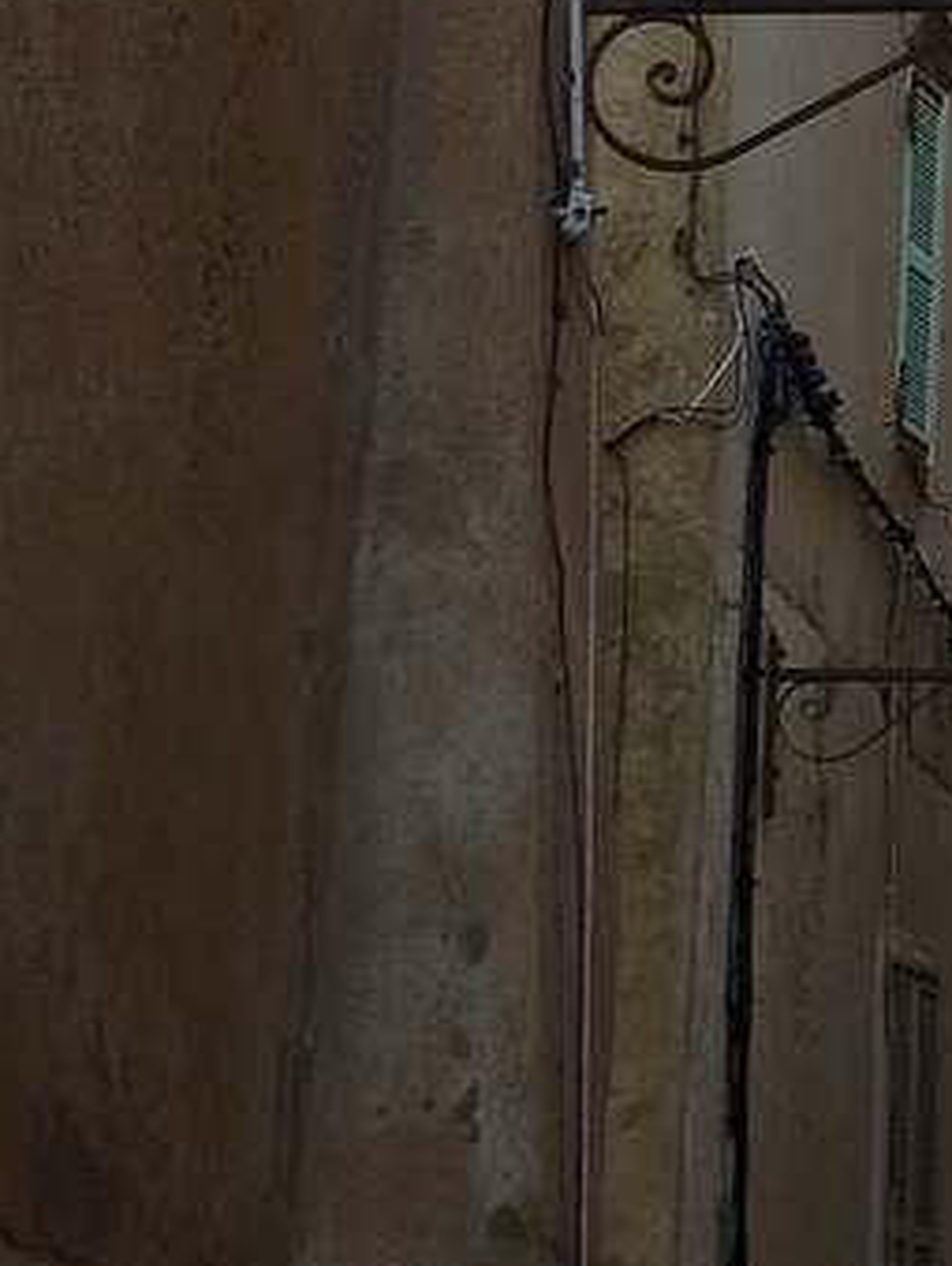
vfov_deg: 12.0
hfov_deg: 8.8
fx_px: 6039
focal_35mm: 165
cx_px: 1333
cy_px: 545
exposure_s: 1/130
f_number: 2.4
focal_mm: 4.28
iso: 64
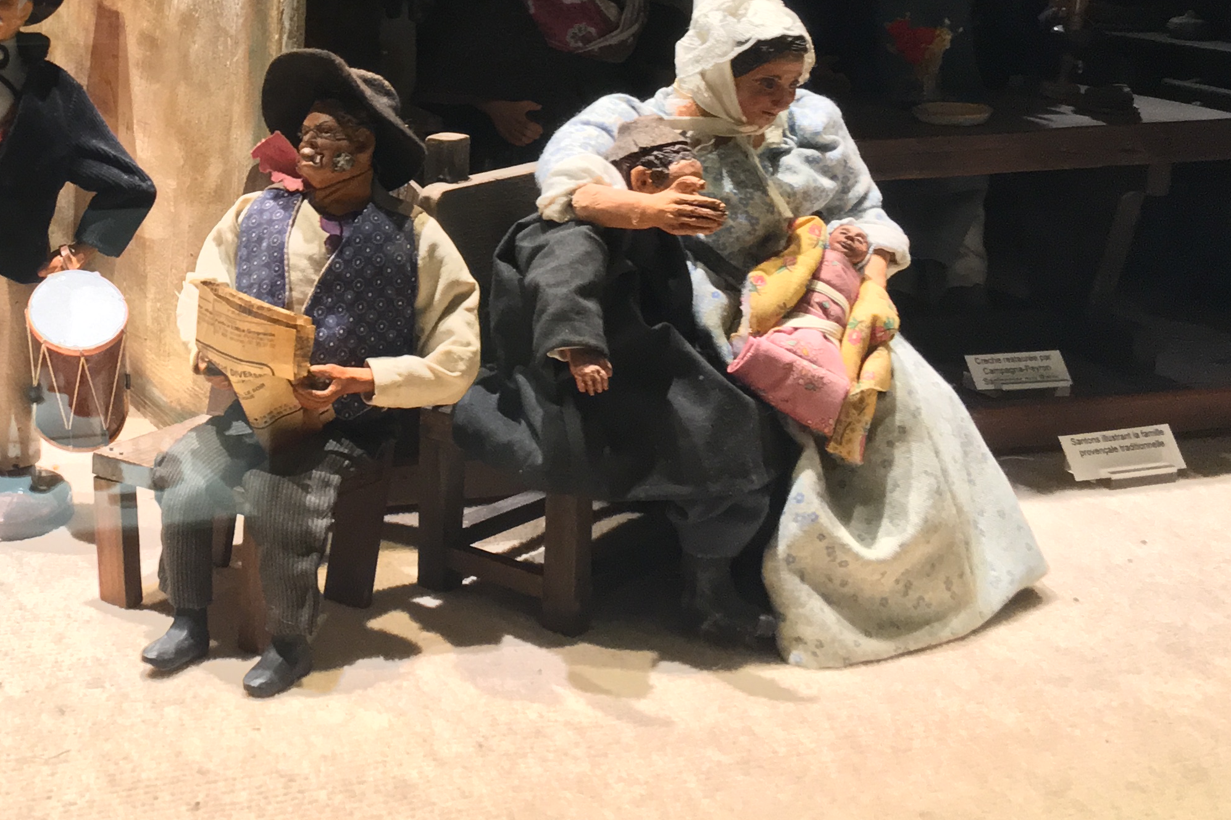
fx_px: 2086
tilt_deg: -7.3
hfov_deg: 31.2
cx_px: 91
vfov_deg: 21.7
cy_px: 81
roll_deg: -0.2
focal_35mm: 61
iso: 160
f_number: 2.2
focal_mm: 4.15
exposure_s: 1/33
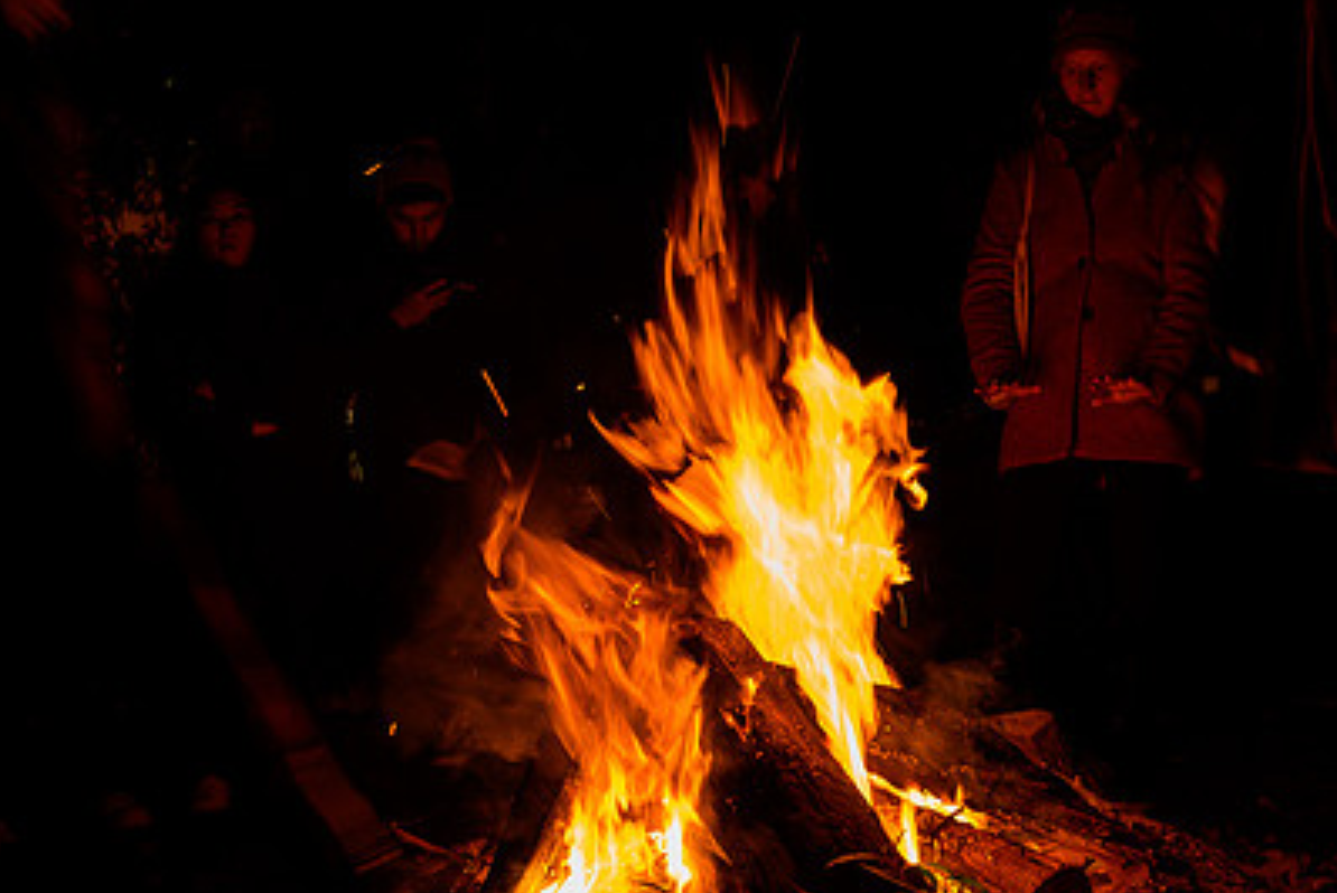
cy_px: 579
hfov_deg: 43.6
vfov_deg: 29.7
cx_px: 652
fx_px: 1672
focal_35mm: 45
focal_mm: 30
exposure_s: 1/30
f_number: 4
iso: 800
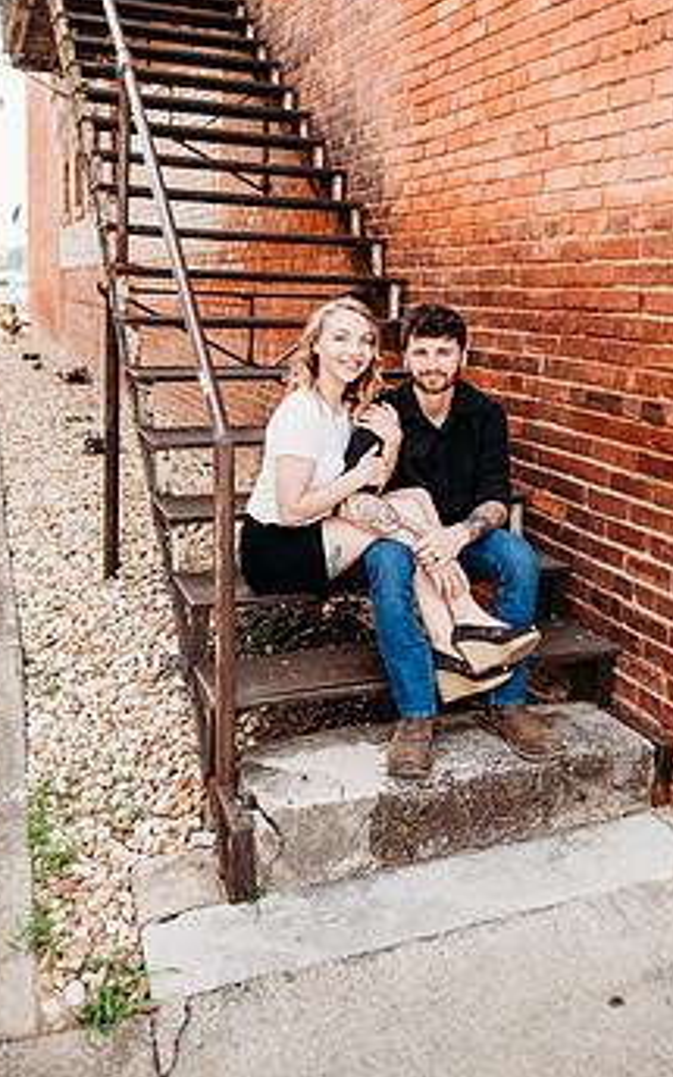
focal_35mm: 32
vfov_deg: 58.9
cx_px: 419
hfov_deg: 39.2
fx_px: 939
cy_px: 407
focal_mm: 24
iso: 100
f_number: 2.8
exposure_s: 1/500
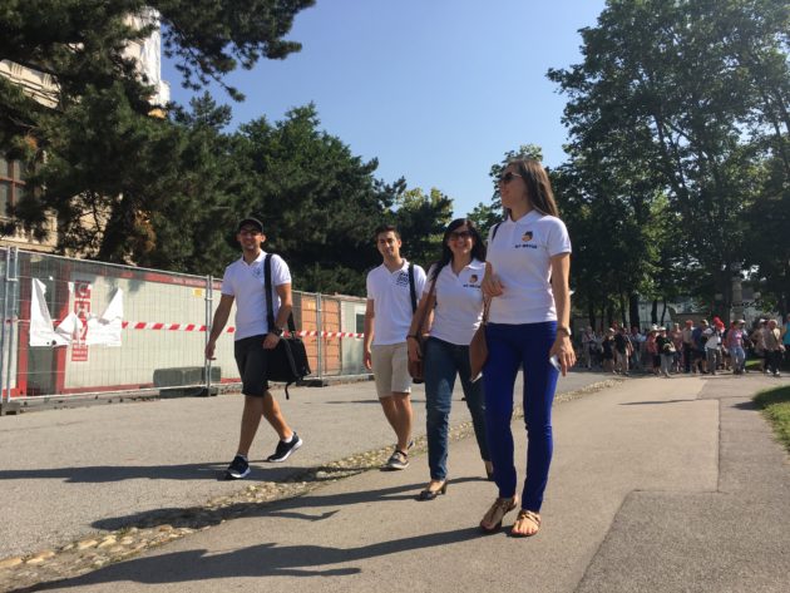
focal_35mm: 29
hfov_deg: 61.6
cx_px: 395
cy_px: 296
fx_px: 662
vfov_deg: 48.3
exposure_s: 1/1326
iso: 25
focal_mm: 4.15
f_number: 2.2
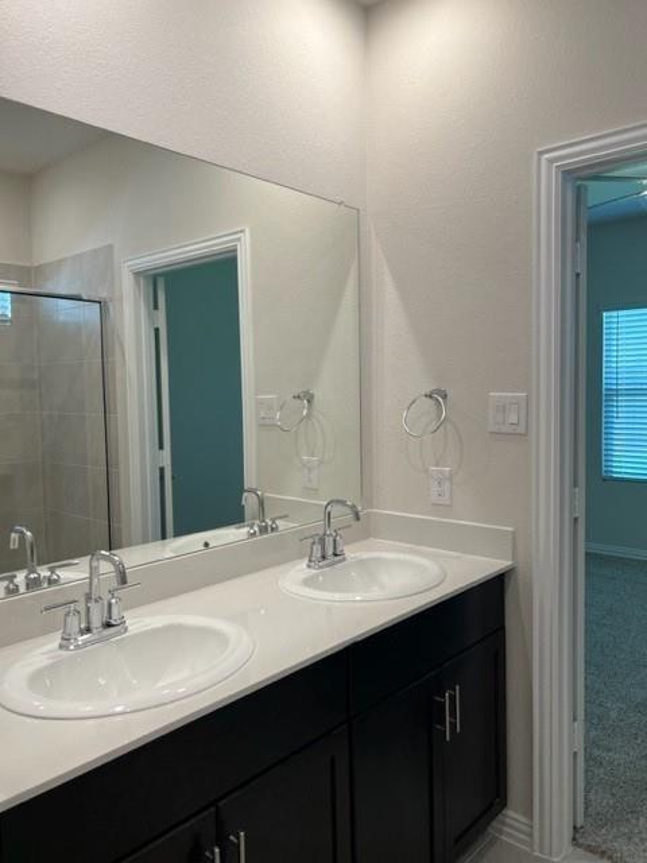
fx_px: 648
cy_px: 432
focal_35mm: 26
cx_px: 324
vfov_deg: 67.3
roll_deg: +1.3
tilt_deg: -2.3
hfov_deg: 53.1
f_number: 1.5
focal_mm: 5.7
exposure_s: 1/120
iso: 50
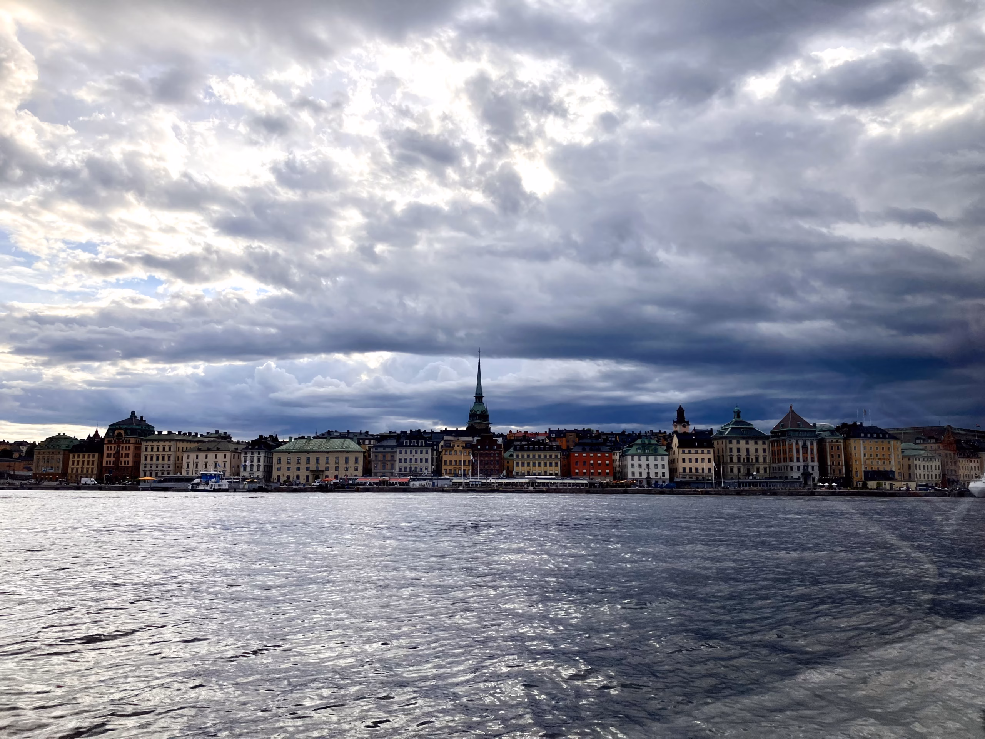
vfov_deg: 49.7
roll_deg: +0.5
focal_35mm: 28
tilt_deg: +8.8
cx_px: 492
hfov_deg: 63.4
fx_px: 797
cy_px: 370
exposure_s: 1/1869
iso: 32
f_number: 1.8
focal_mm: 3.99
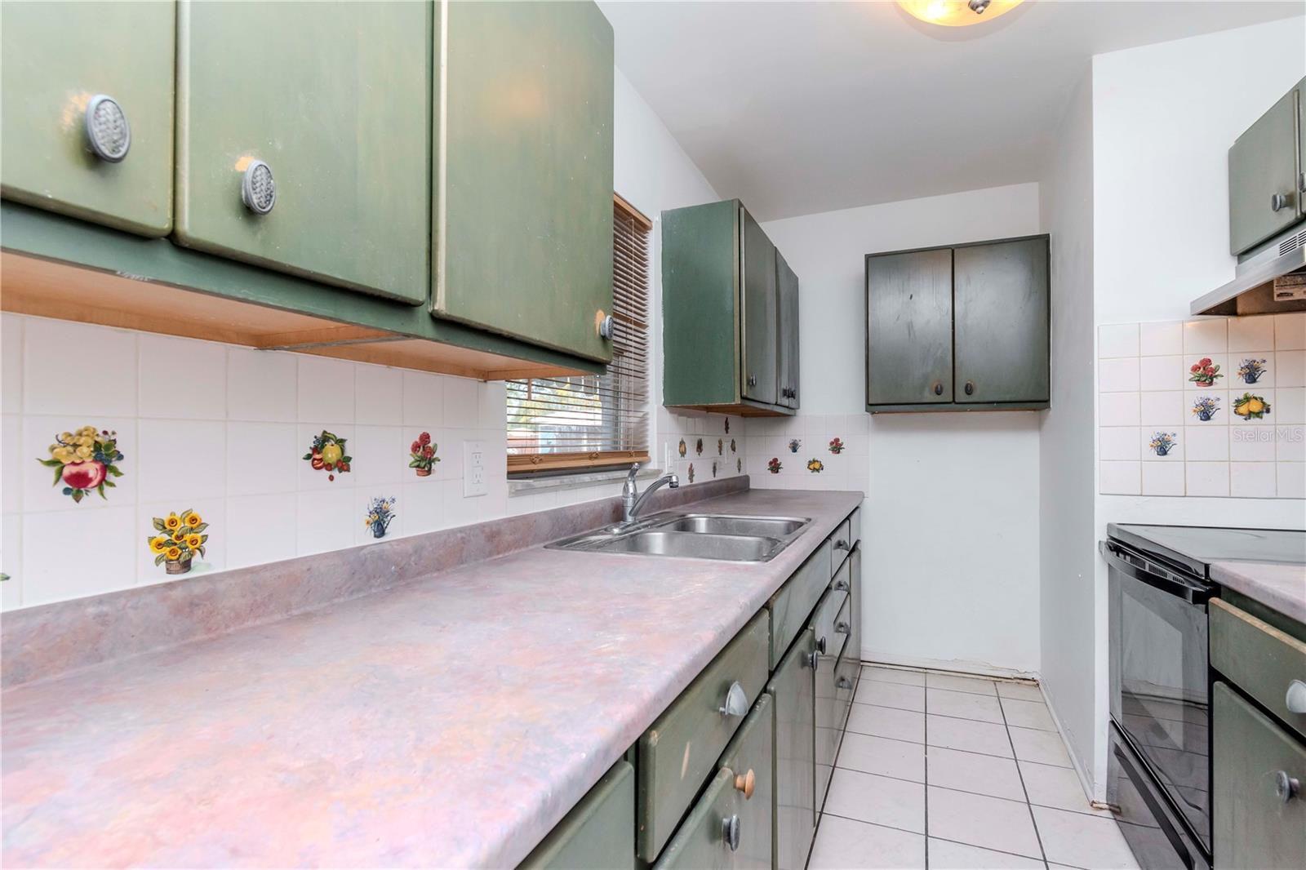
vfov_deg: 72.0
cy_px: 435
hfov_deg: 95.0
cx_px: 653
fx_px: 598
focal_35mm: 16
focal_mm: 11
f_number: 8
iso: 500
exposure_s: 1/200
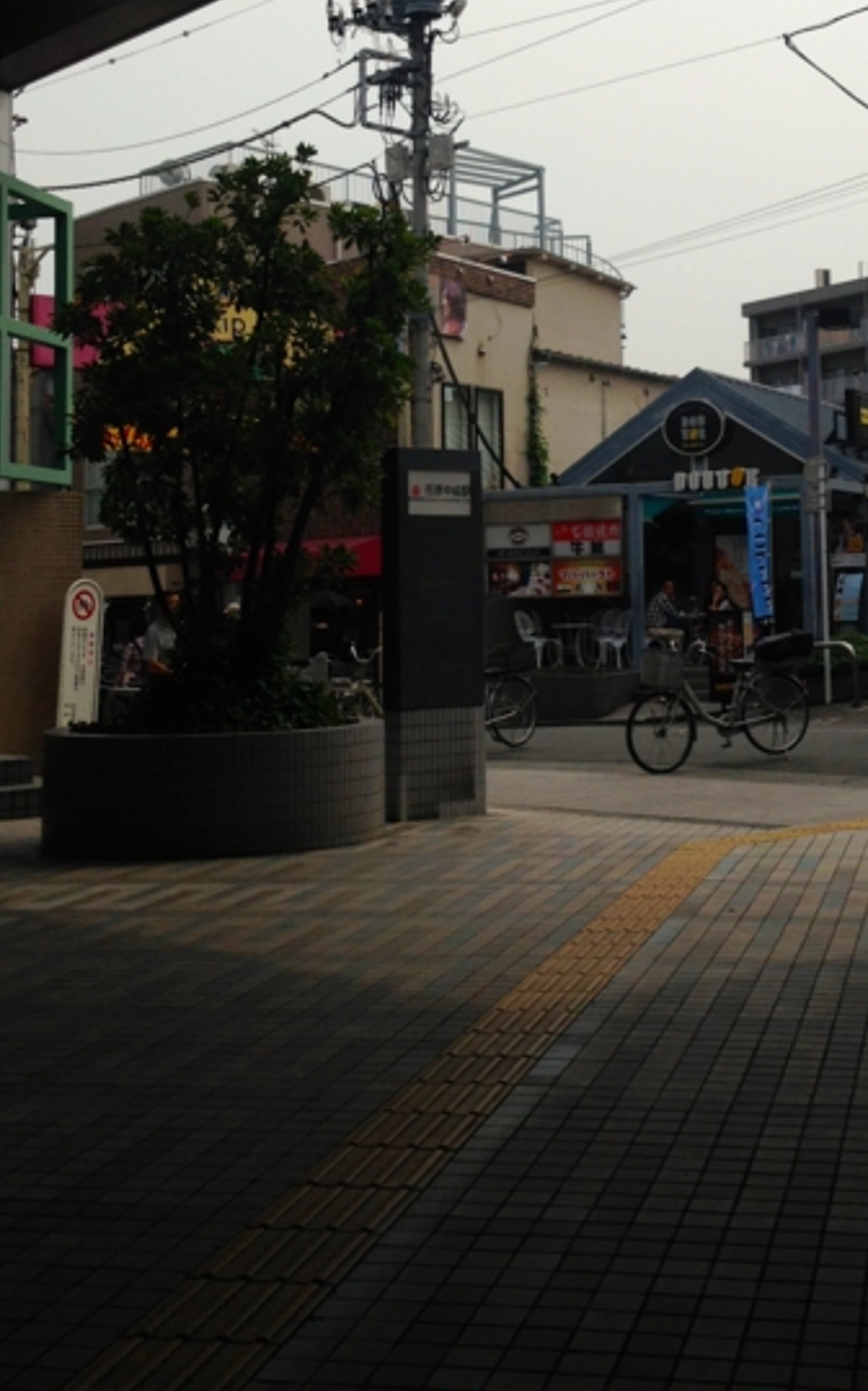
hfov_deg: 24.8
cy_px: 440
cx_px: 553
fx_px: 1969
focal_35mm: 52
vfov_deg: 38.3
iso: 50
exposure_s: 1/3012
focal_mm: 4.12
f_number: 2.4
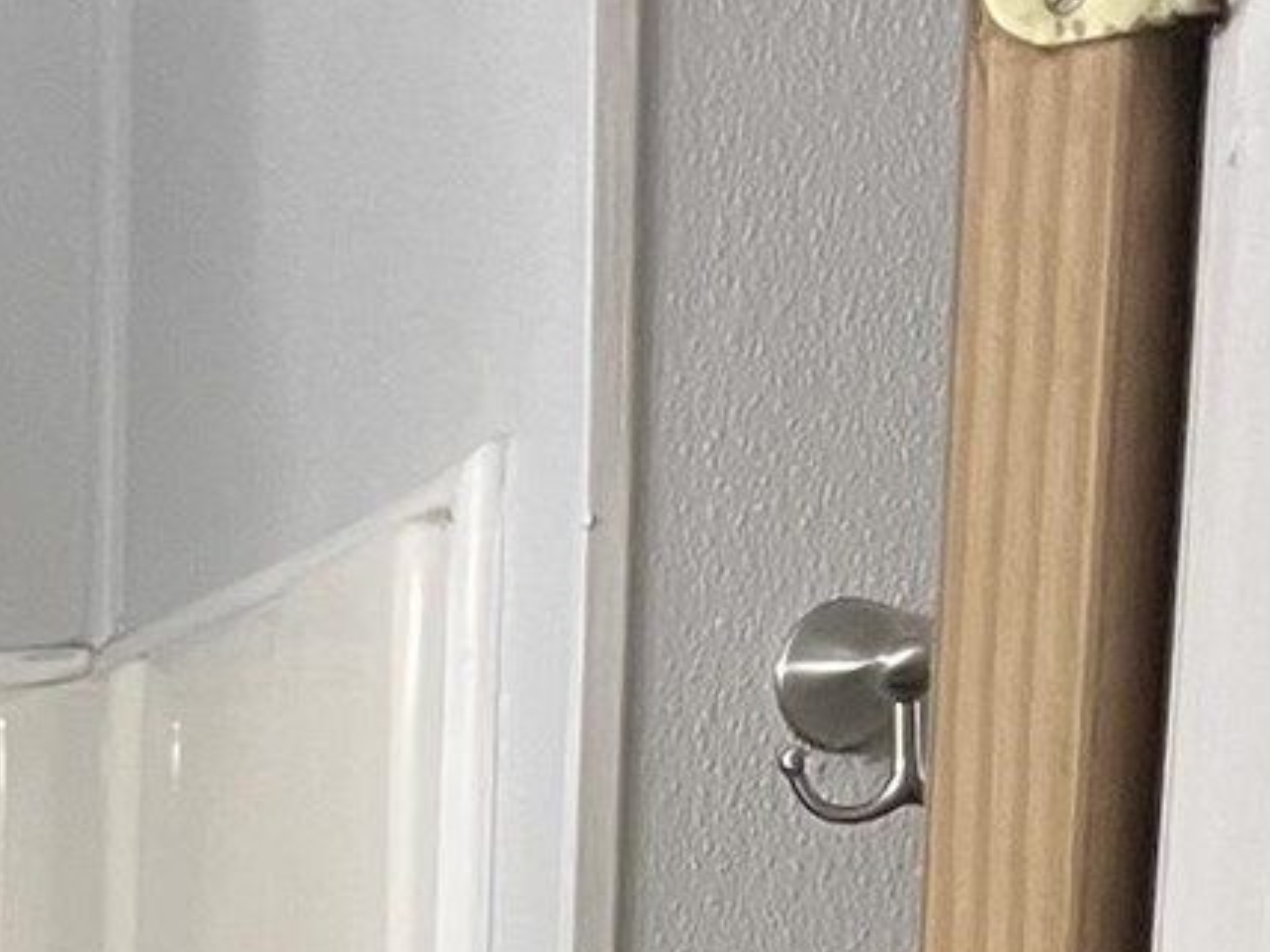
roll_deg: +2.4
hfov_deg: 13.4
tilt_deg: -20.0
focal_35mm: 140
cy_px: 3150
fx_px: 5136
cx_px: -574
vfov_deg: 8.4
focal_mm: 4.2
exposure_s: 1/60
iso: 200
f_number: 1.6
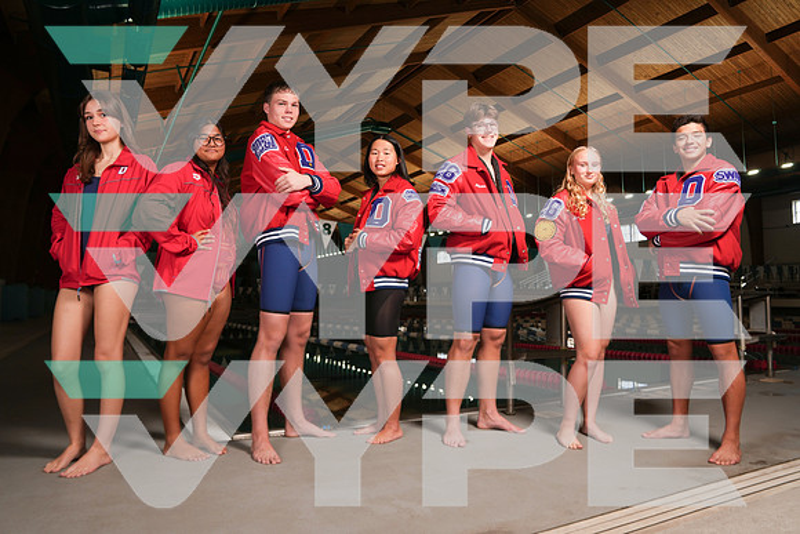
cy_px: 267
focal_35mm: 24
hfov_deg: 73.7
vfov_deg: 53.2
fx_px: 533
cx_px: 400
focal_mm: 24
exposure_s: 1/160
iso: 250
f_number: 5.6
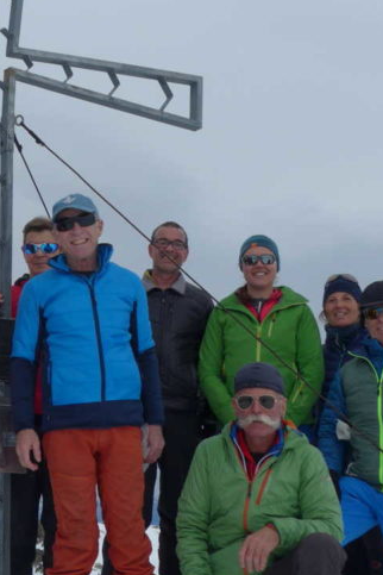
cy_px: 244
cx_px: 34
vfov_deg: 27.0
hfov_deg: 17.9
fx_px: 1197
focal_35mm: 75
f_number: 2.8
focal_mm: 7
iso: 80
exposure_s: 1/1600
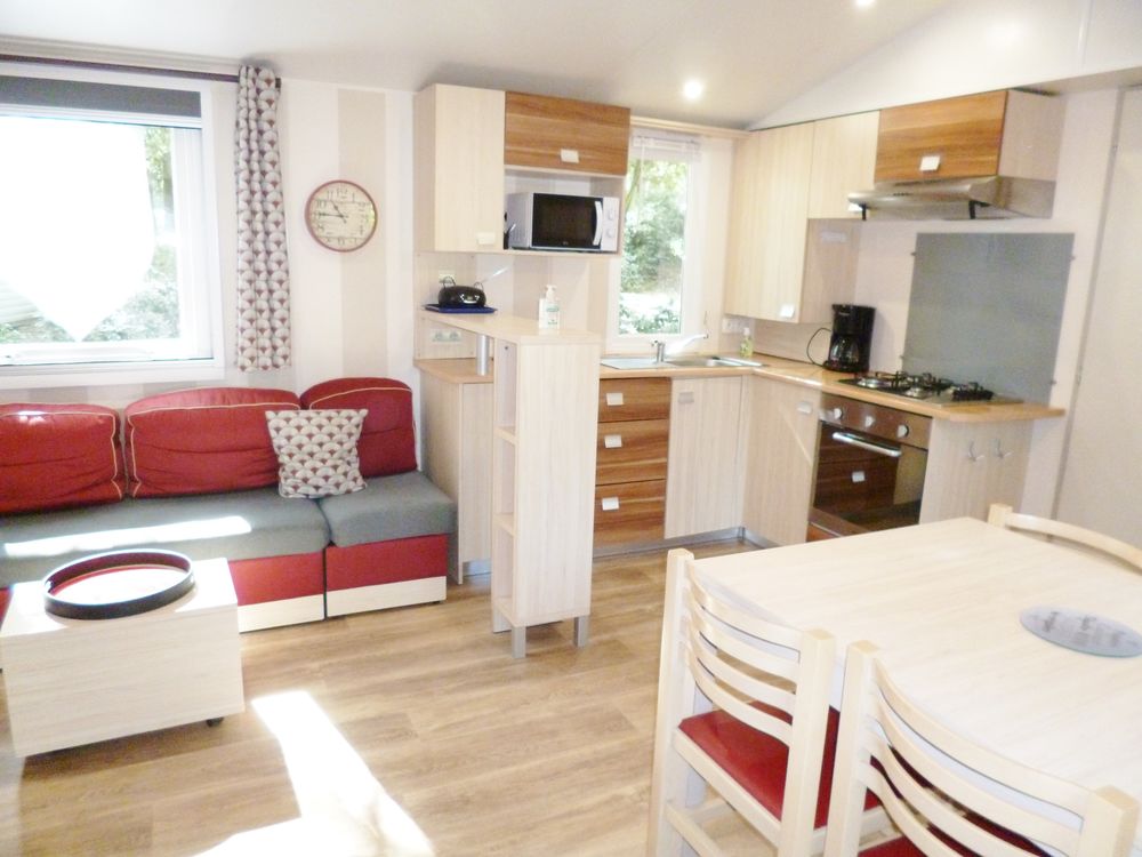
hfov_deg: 71.6
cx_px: 571
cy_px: 428
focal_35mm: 24
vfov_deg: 56.8
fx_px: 792
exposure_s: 1/60
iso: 400
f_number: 2.5
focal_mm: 4.3
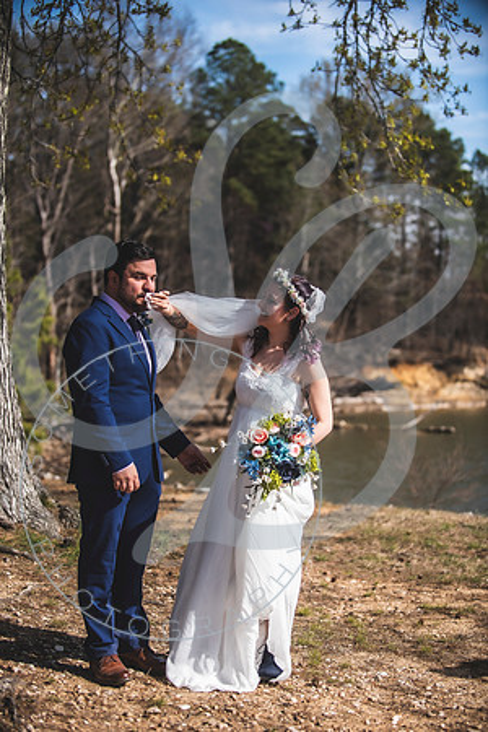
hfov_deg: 19.5
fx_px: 1423
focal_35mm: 70
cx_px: 244
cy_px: 366
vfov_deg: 28.8
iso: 100
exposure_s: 1/2500
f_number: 2.8
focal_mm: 70
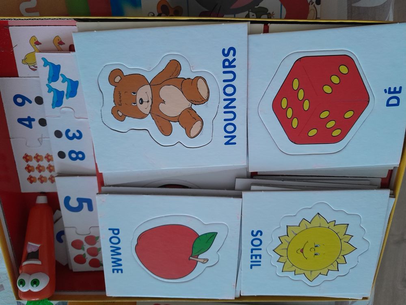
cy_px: 152
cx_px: 203
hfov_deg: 65.3
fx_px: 317
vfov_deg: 51.4
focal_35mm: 27
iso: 400
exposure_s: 1/25
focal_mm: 4
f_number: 1.8
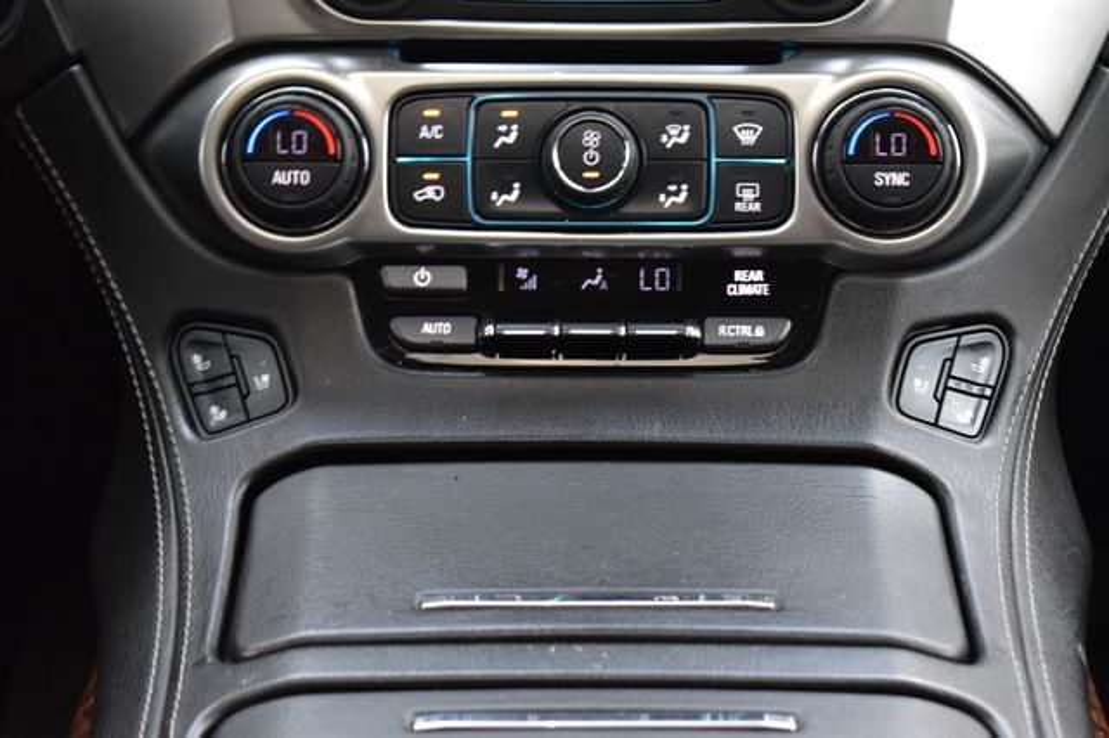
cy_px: 369
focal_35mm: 82
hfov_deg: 24.6
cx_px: 554
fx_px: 2540
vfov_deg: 16.5
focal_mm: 55
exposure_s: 1/15
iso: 1600
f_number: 6.3
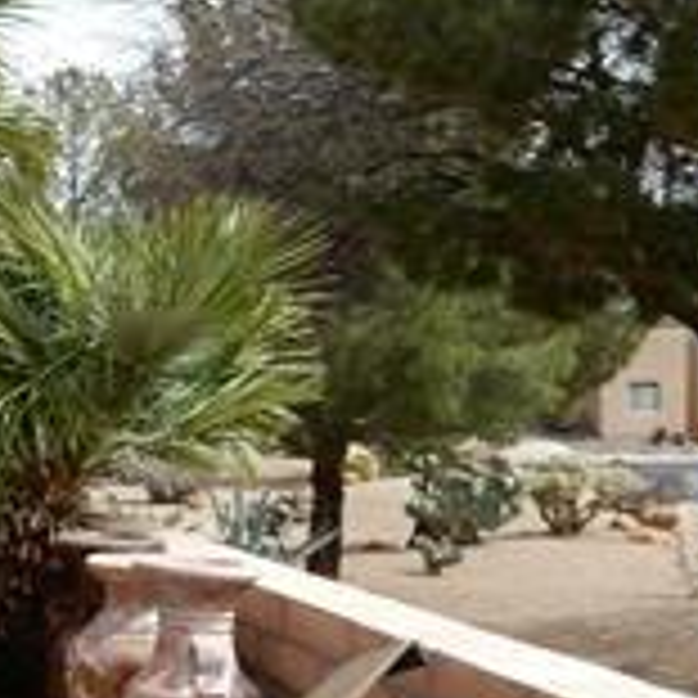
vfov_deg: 18.9
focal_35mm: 92
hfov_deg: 15.8
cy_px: 428
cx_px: -592
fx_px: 2099
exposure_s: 1/800
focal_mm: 4.5
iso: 125
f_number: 3.7
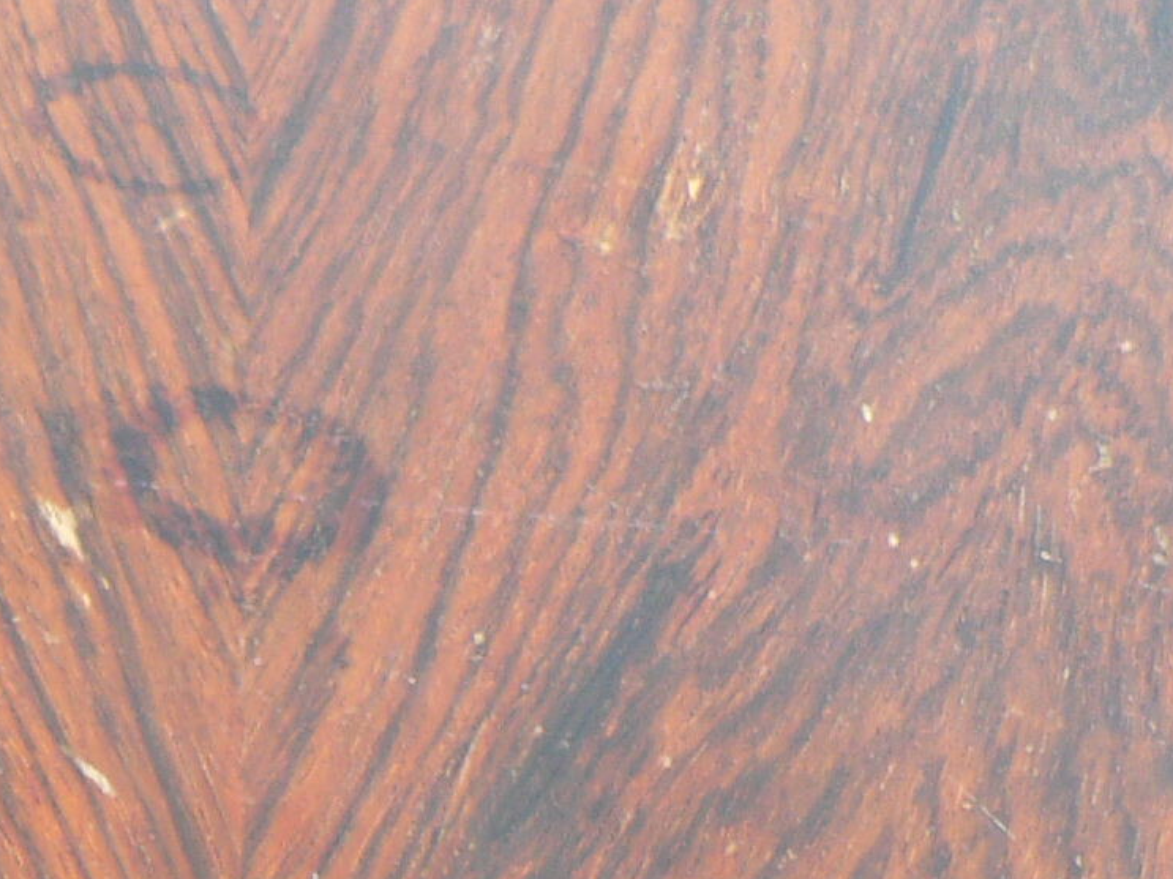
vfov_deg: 11.8
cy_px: 985
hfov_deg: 14.9
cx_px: -489
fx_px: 4201
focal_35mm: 124
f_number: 2.8
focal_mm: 6
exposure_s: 1/30
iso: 100
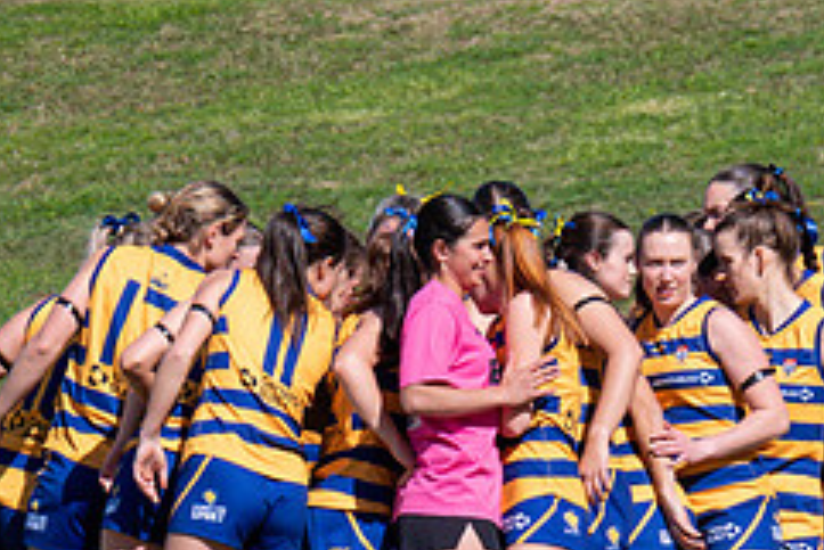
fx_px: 38246
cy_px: 331
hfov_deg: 1.2
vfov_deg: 0.8
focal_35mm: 1670
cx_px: 574
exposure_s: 1/1250
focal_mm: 420
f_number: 10
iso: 800
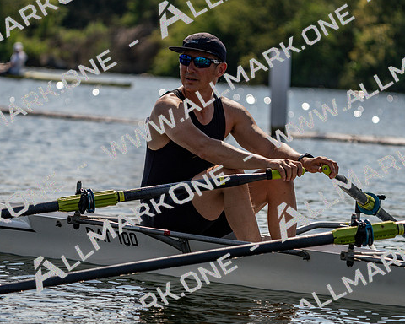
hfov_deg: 8.5
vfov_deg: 6.8
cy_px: 162
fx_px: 2721
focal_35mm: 227
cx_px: 205
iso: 100
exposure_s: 1/1600
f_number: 5.6
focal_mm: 200
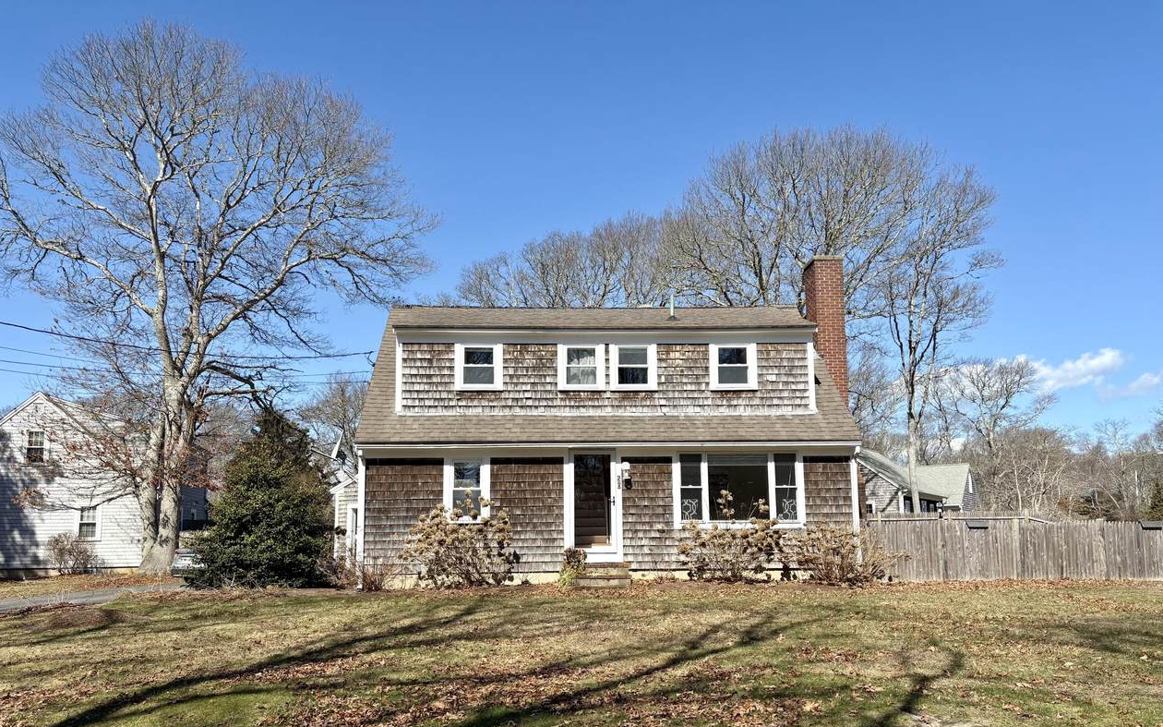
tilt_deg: +7.4
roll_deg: +0.6
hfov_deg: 66.5
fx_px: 887
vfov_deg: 44.3
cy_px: 436
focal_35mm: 28
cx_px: 574
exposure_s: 1/3448
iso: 50
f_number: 1.6
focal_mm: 5.96
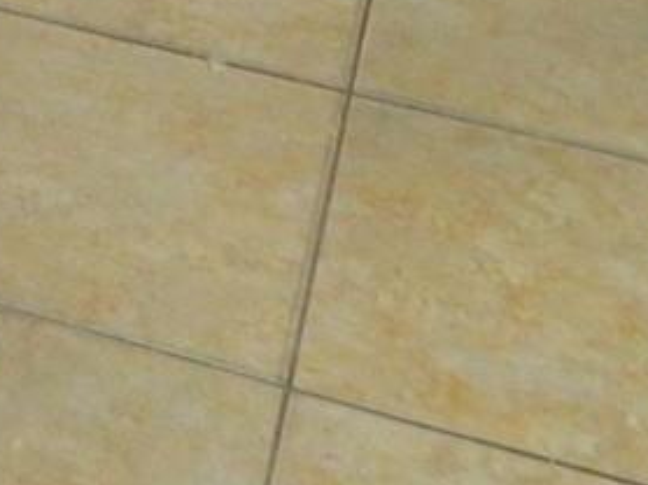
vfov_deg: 9.0
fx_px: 2693
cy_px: -762
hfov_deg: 11.9
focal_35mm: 144
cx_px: -744
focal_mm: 4.5
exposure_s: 1/30
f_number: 3.1
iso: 160
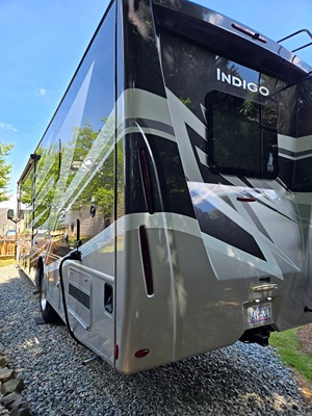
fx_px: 276
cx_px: 156
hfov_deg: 58.9
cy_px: 208
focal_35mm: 23
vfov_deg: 73.9
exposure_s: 1/446
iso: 25
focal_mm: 5.4
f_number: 1.8
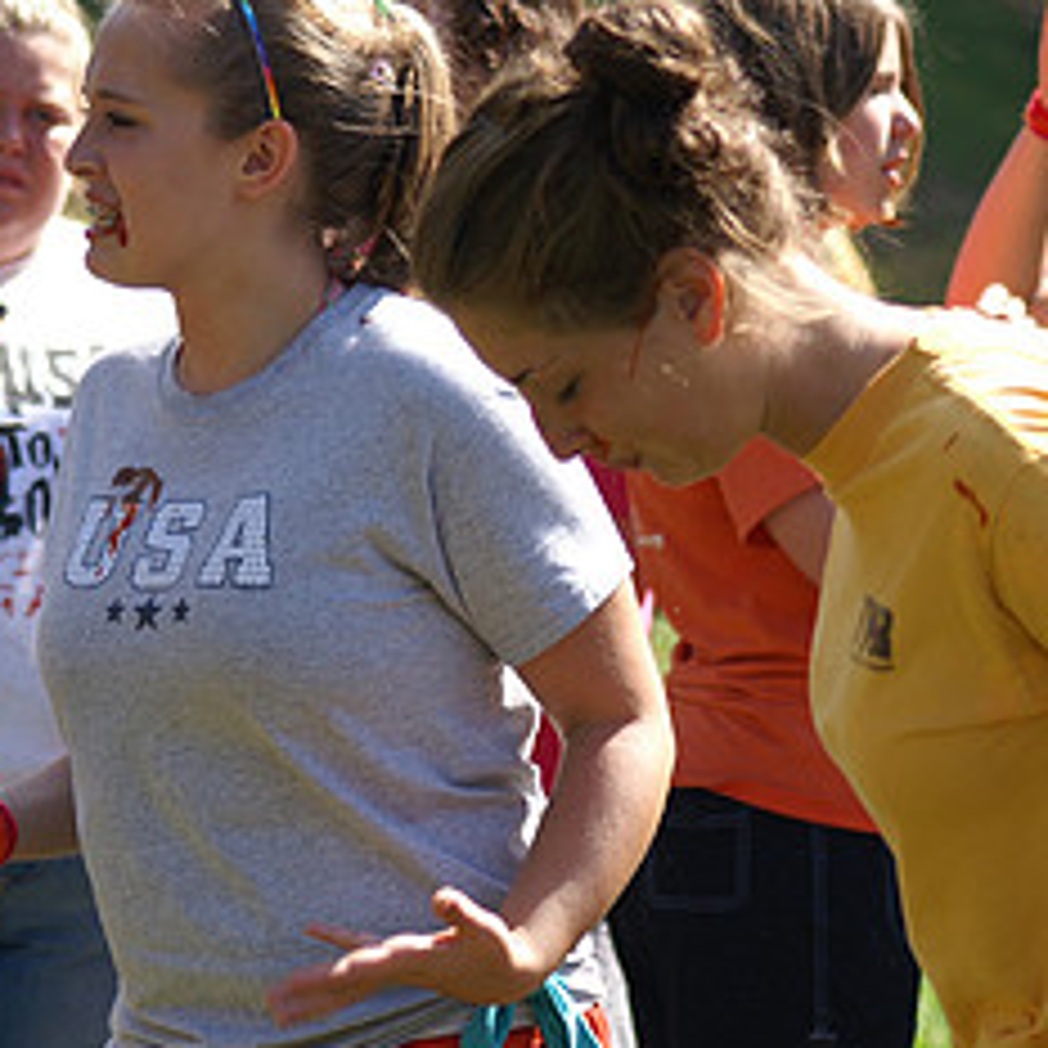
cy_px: 576
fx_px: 9796
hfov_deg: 6.1
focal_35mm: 286
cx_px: 553
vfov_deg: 6.1
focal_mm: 90
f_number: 5
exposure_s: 1/400
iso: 100
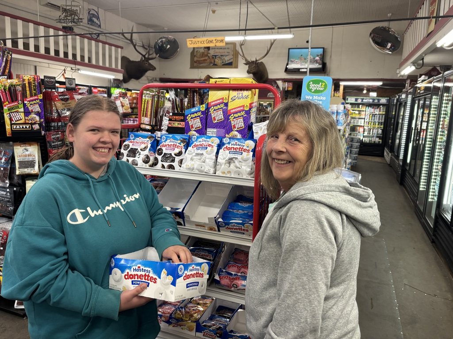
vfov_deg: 53.1
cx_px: 226
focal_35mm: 26
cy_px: 170
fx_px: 340
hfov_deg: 67.3
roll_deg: -1.5
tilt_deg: -10.3
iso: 125
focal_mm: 5.96
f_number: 1.6
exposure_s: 1/60
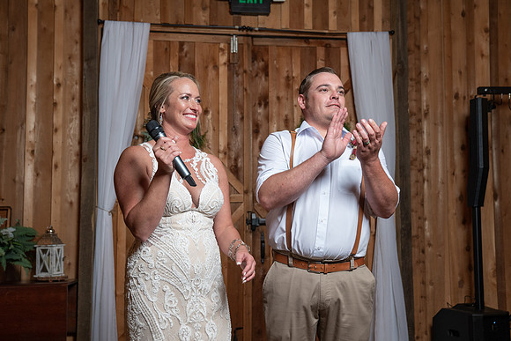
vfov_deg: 30.8
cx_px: 255
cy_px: 182
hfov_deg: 44.8
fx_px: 620
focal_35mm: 44
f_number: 4
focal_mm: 40
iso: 1000
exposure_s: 1/200
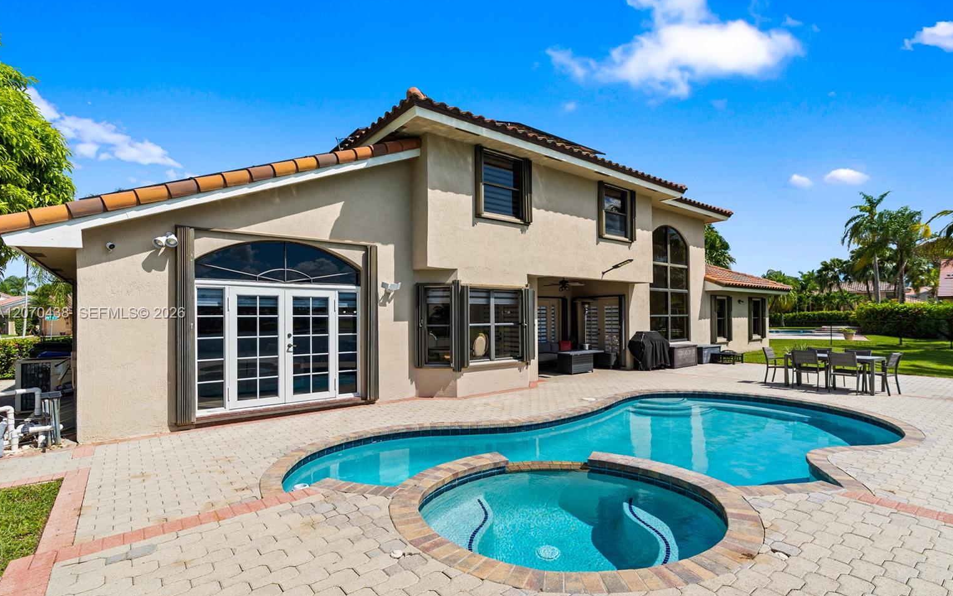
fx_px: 442
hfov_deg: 94.3
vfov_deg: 68.0
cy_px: 314
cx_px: 489
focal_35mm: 17
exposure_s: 1/500
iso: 100
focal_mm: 16
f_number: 5
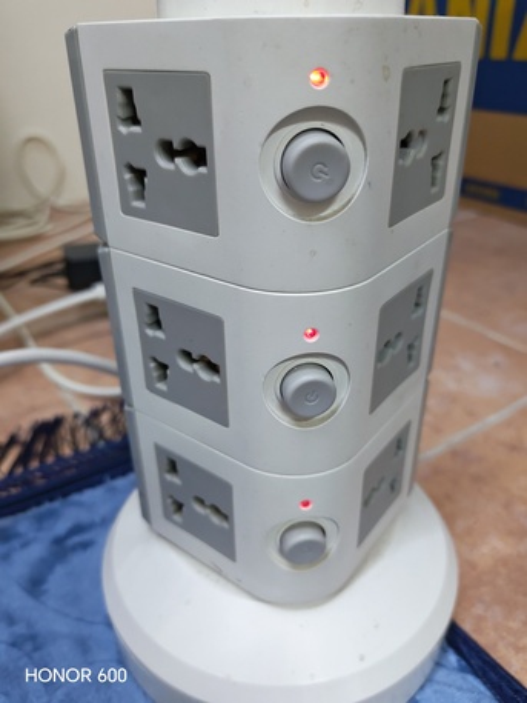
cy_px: 352
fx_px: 548
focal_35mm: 27
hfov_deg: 51.4
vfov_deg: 65.3
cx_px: 264
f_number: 1.9
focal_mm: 6.12
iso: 2000
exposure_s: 1/33
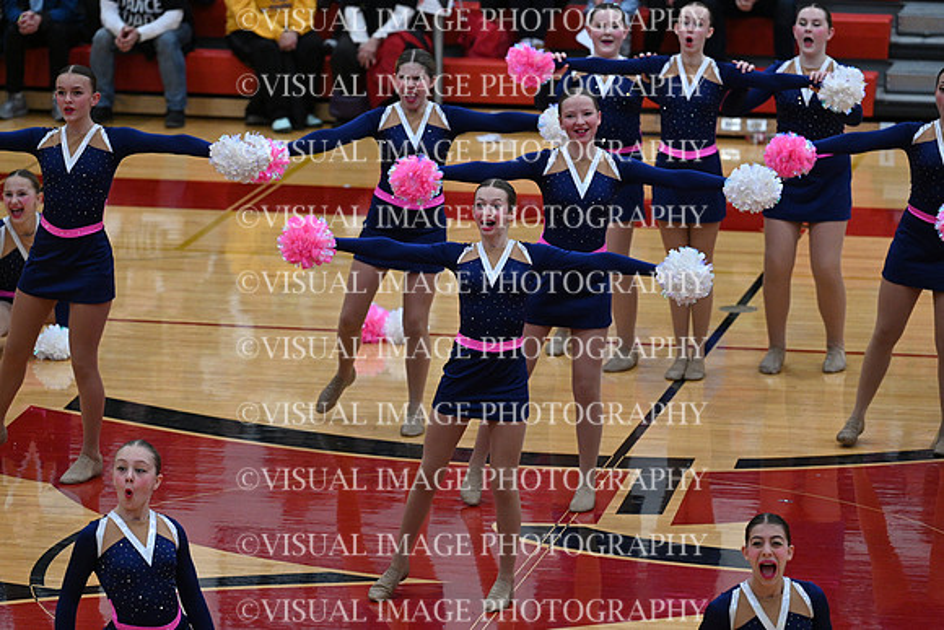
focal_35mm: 185
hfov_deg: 11.1
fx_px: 4852
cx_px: 472
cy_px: 315
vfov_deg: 7.4
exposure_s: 1/400
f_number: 4
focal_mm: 185
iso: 4000
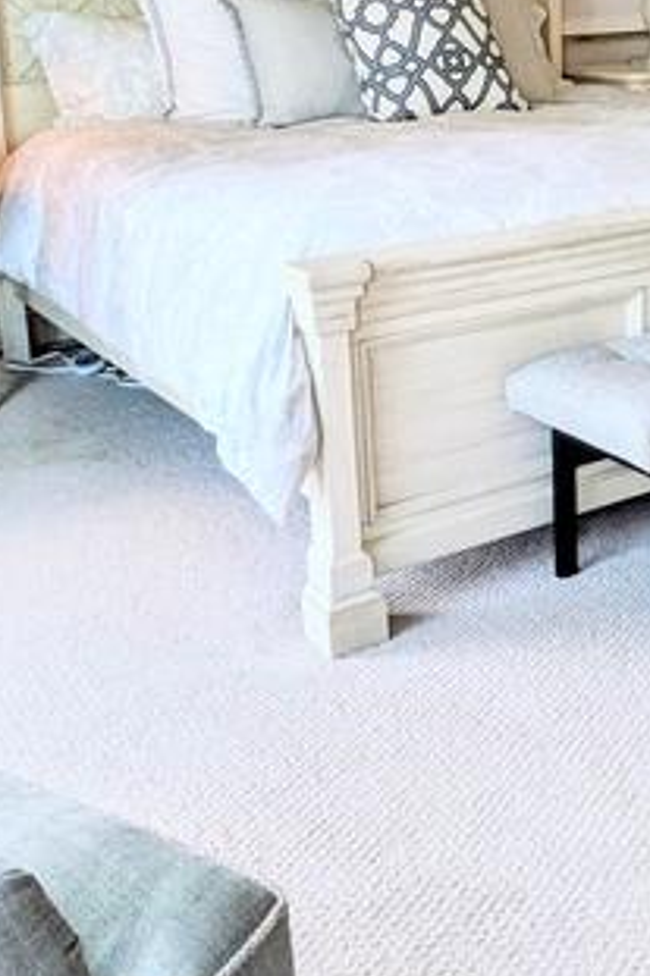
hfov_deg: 27.7
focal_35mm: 48
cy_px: 264
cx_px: 480
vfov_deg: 40.2
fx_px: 1301
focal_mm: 1.85
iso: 47
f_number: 2.2
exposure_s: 1/120
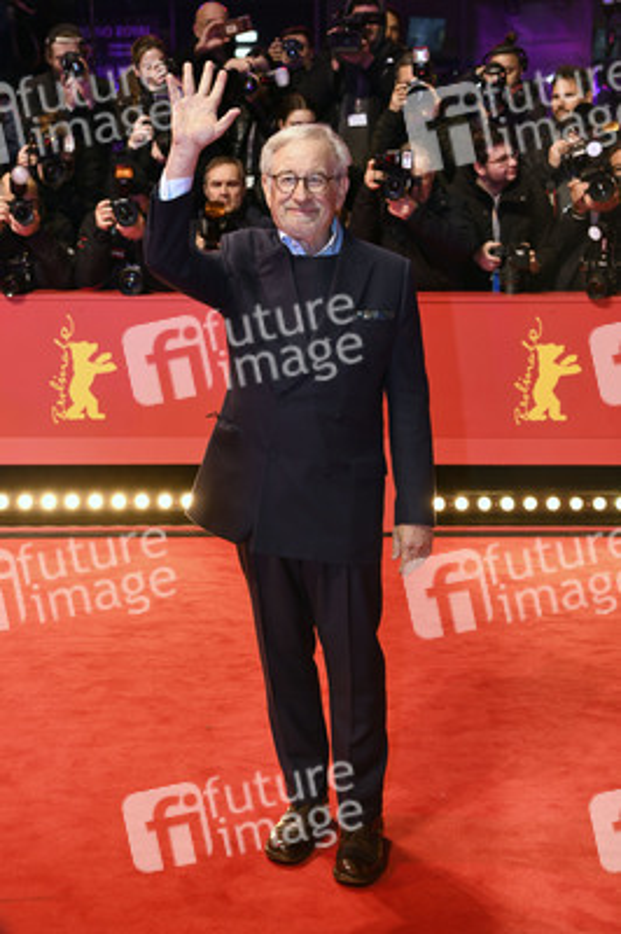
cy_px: 467
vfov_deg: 39.6
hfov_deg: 26.9
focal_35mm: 50
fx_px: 1296
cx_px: 310
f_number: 4
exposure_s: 1/160
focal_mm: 50
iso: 800
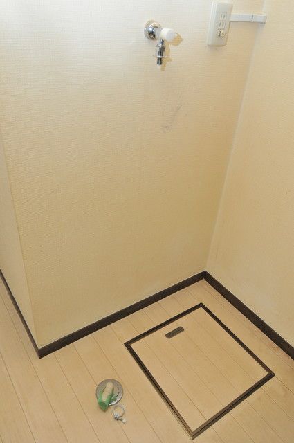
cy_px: 222
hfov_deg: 47.8
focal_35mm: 27
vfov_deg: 67.4
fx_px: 332
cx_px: 147
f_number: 6.3
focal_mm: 18
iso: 640
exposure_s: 1/60
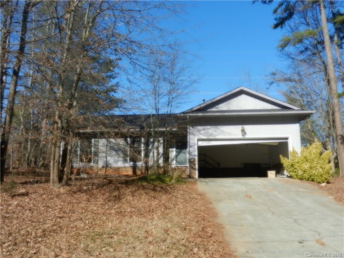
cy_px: 129
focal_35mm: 33
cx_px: 172
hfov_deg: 55.4
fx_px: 328
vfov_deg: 42.9
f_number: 3.8
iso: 160
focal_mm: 5.9
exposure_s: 1/1250
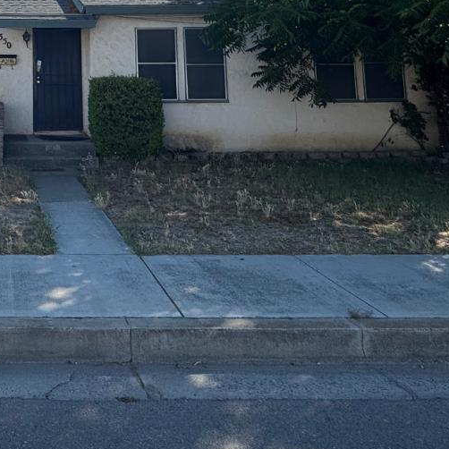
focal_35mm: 37
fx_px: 543
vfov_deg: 39.6
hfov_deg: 39.6
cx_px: 0
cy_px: 0
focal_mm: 2.22
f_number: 2.2
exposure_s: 1/1789
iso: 50
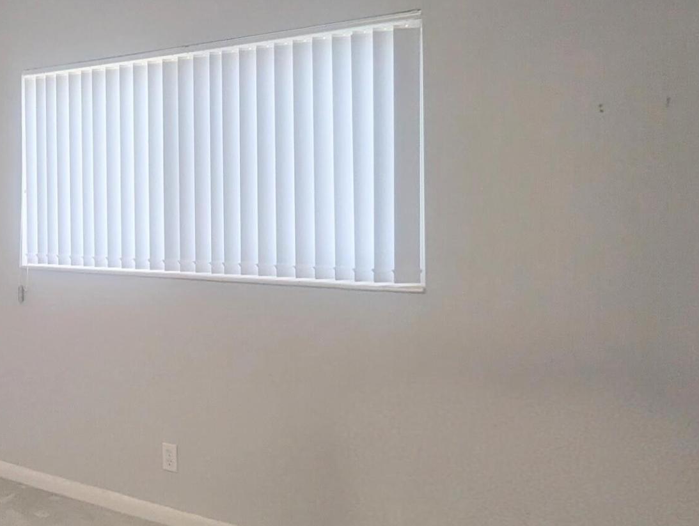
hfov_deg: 39.7
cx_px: 9
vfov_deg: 34.3
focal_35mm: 42
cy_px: 208
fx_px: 849
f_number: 2.2
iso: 53
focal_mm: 2.35
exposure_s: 1/133
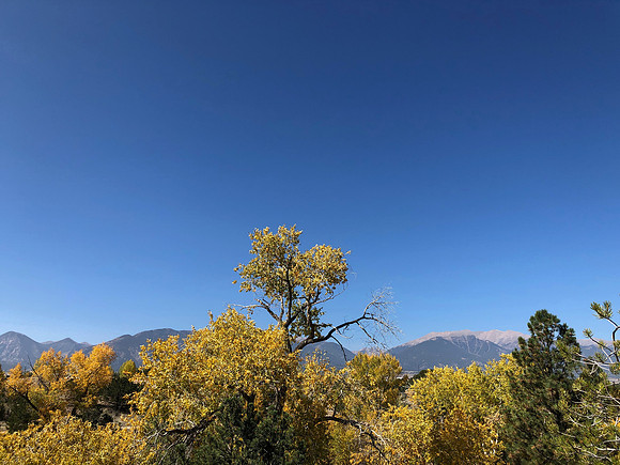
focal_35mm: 28
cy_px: 232
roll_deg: -1.8
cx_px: 310
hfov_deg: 63.4
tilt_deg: +20.6
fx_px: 502
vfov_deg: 49.7
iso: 20
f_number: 1.8
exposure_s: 1/1736
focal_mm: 4
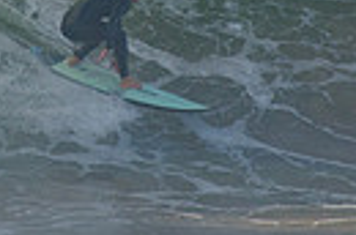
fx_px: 22077
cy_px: -102
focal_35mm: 2238
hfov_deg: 0.9
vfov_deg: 0.6
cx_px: 79
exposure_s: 1/1600
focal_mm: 500
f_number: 5.6
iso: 200
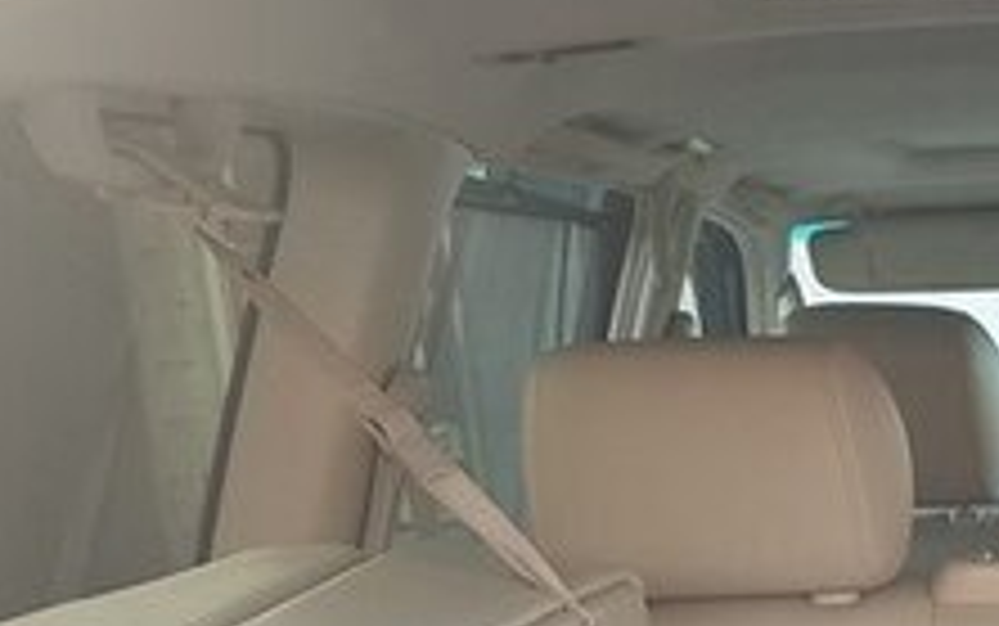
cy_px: 718
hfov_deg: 22.1
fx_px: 2234
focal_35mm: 82
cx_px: 1372
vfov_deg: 15.4
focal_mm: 4.2
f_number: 1.7
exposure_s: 1/50
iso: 80
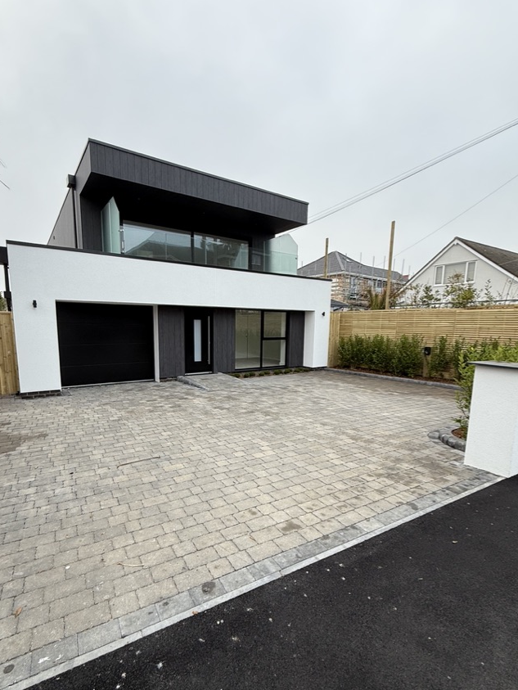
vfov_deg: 90.8
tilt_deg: -8.9
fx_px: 339
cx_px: 244
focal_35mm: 17
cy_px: 376
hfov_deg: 74.7
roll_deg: +0.5
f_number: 2.2
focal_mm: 2.22
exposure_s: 1/107
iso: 50
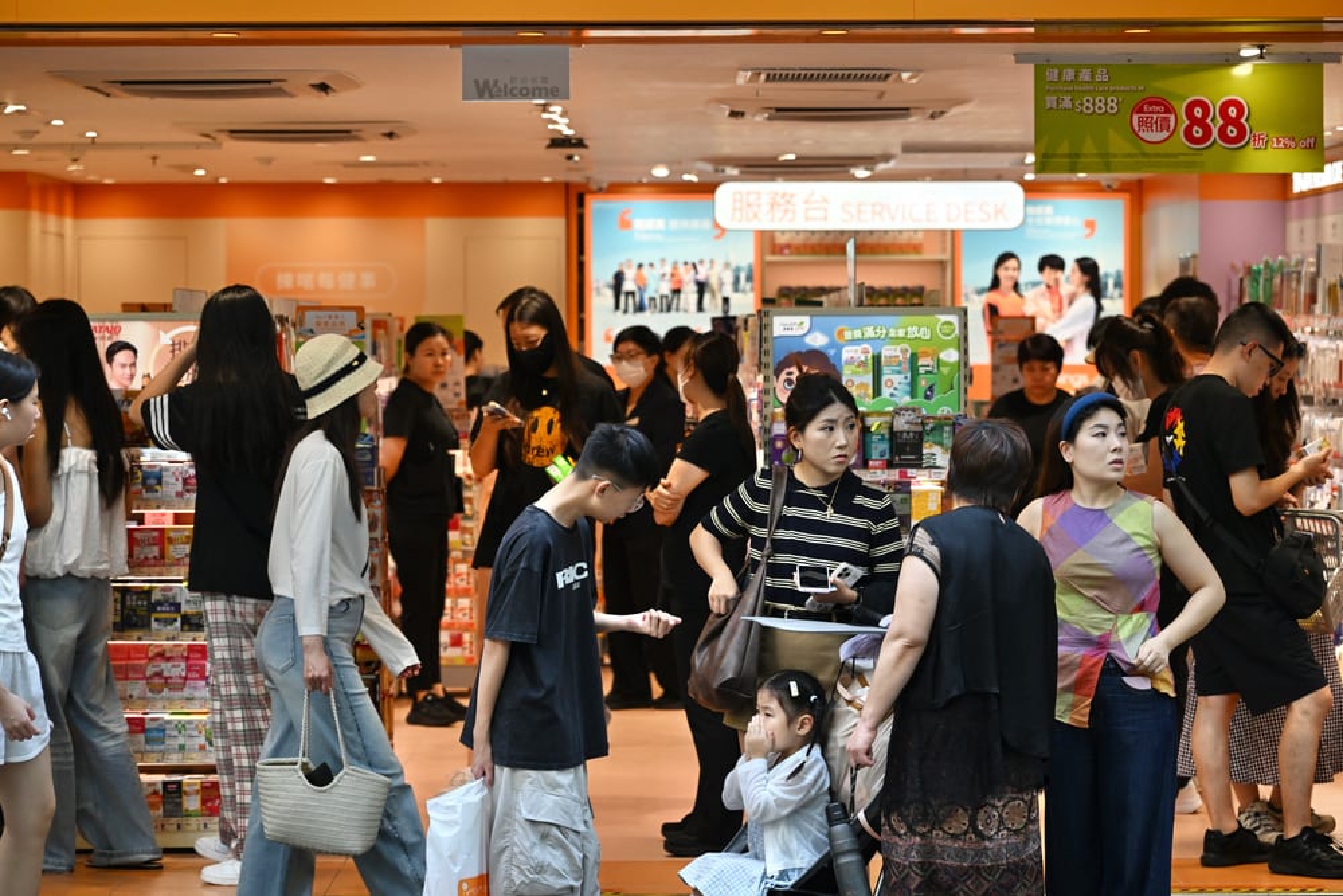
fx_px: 4104
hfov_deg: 18.6
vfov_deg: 12.5
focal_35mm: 110
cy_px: 448
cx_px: 672
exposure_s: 1/640
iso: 1400
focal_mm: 110
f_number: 4.5
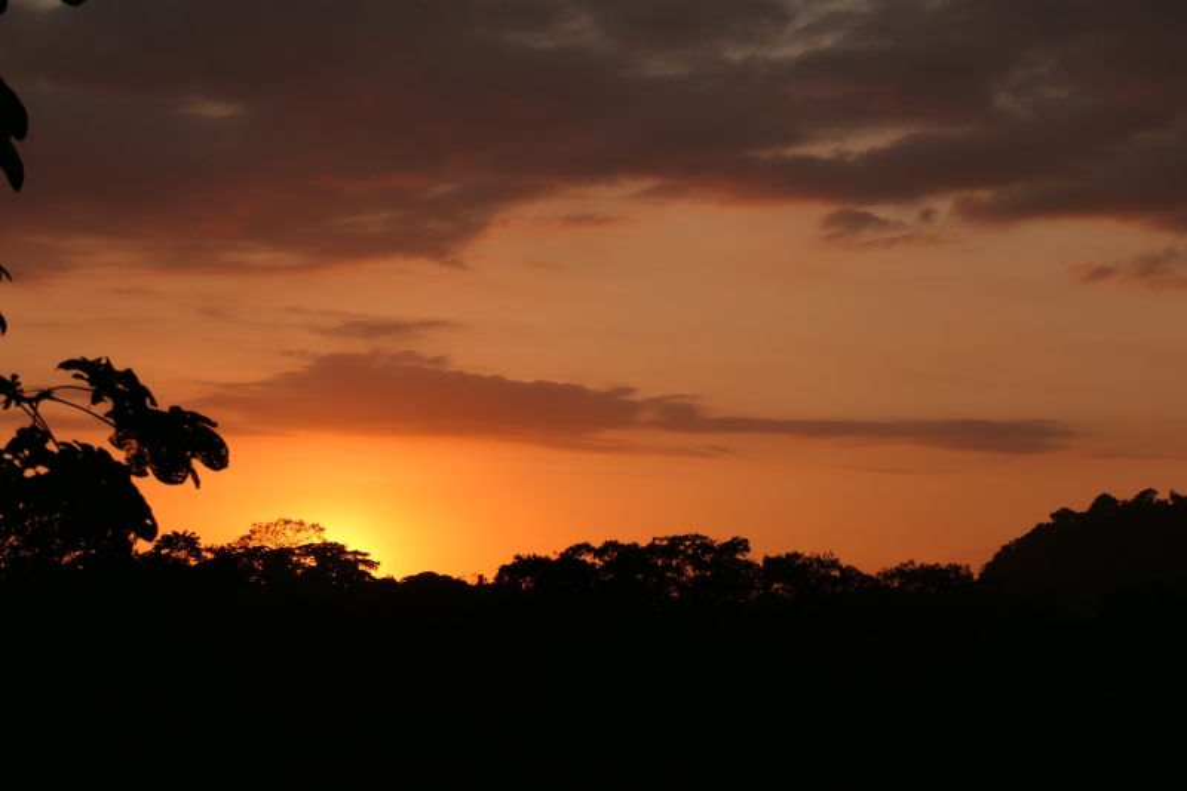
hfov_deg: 21.2
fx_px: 3164
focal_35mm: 96
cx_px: 594
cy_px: 396
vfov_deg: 14.2
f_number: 5.2
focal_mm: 35.2
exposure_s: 1/640
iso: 125
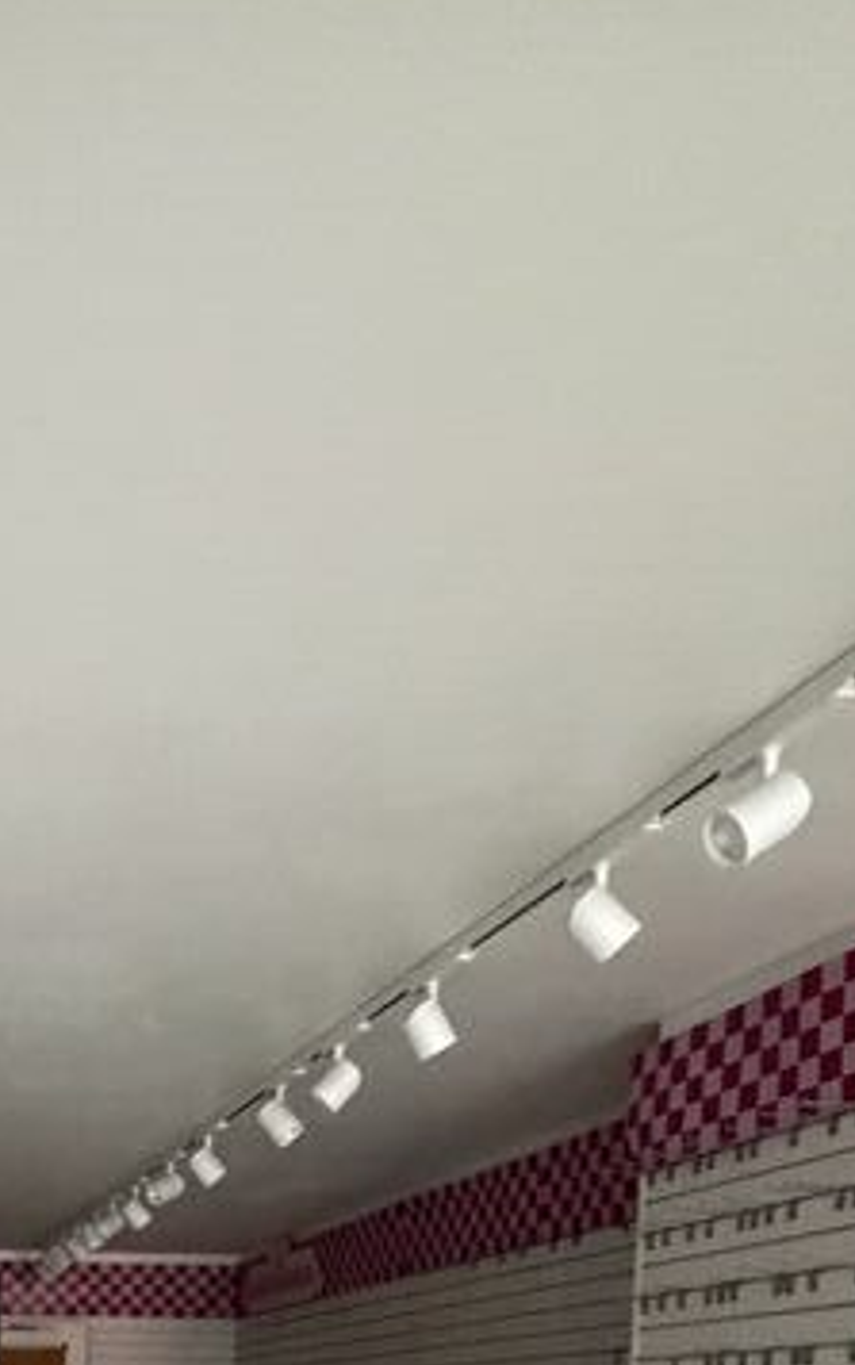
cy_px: 1576
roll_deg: -0.6
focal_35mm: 40
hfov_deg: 28.8
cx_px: -107
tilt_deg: -3.5
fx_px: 1489
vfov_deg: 38.6
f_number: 2.2
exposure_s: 1/60
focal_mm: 2.22
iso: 1250
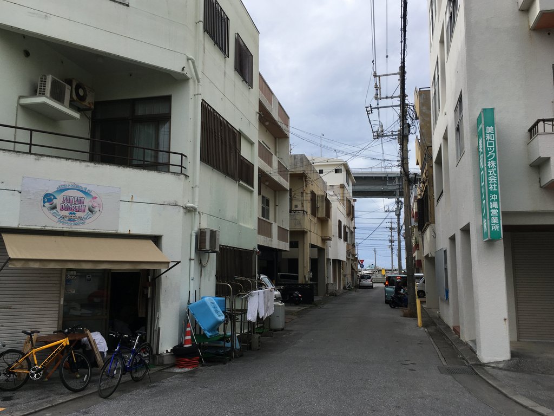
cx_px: 277
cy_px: 208
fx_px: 464
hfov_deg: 61.7
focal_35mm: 29
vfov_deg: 48.2
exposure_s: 1/986
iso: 25
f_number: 2.2
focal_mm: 4.15
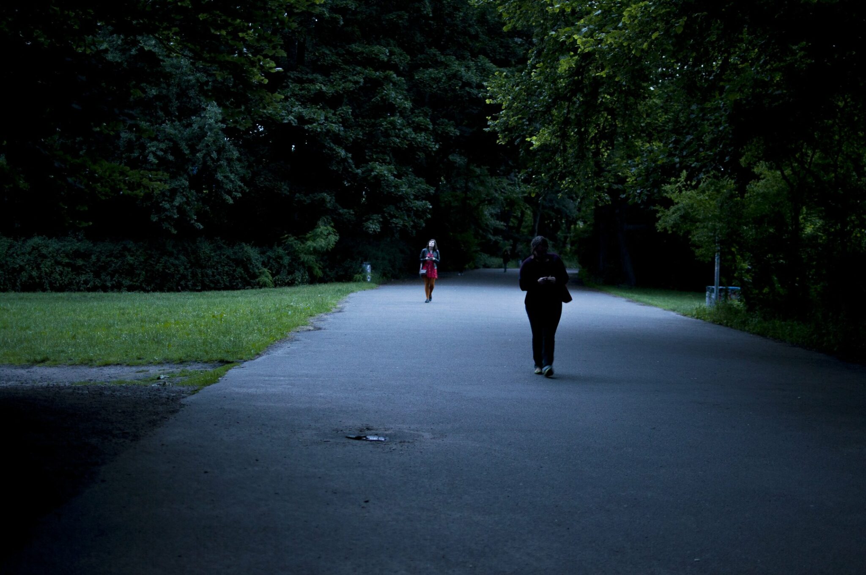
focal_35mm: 52
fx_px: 1261
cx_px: 433
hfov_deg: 37.9
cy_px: 288
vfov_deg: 25.7
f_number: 2
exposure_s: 1/15
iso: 320
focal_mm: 35
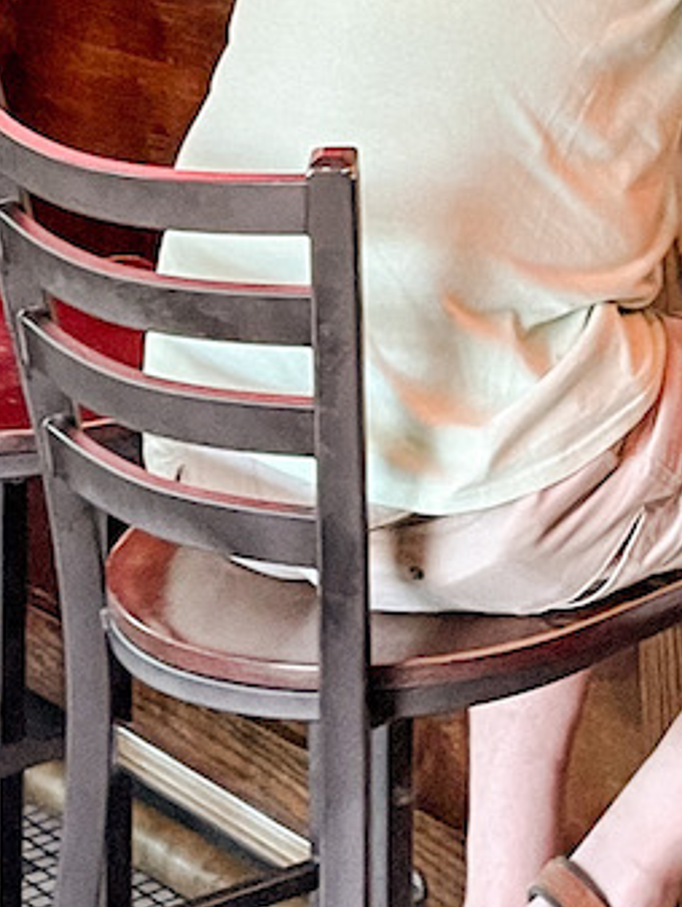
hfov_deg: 12.2
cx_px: 709
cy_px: -826
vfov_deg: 14.1
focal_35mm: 120
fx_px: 3148
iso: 100
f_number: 1.6
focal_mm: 4.2
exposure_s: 1/60
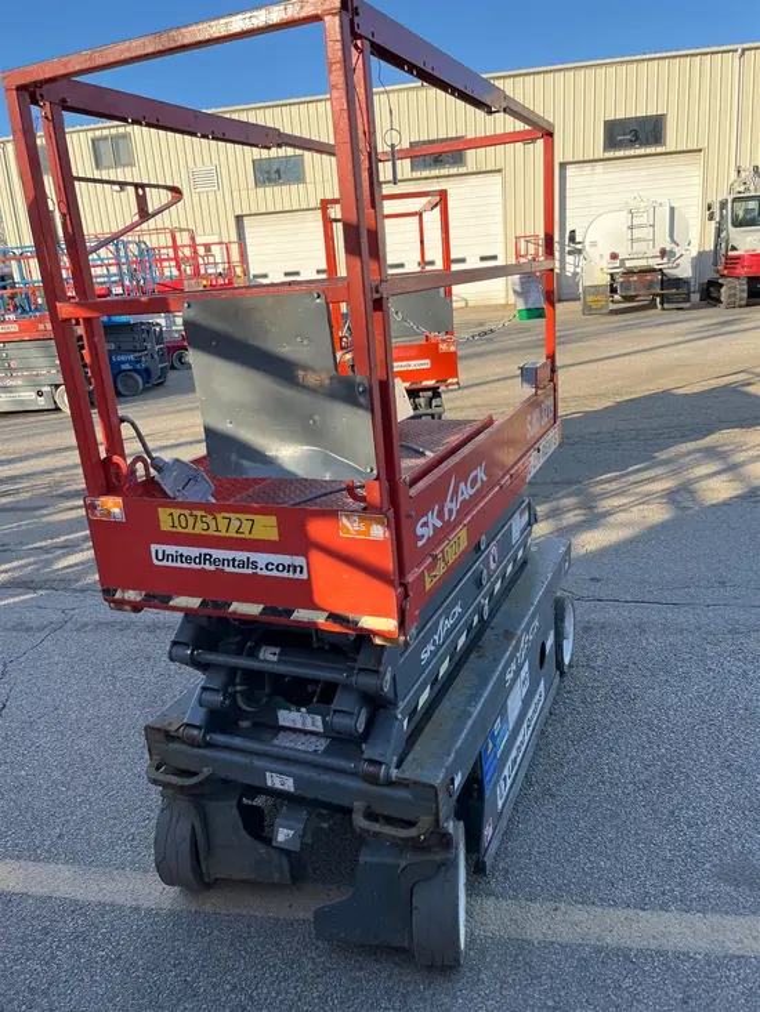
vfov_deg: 67.3
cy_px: 506
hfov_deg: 53.1
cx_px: 380
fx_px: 761
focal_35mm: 26
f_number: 1.6
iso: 50
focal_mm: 5.1
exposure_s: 1/959
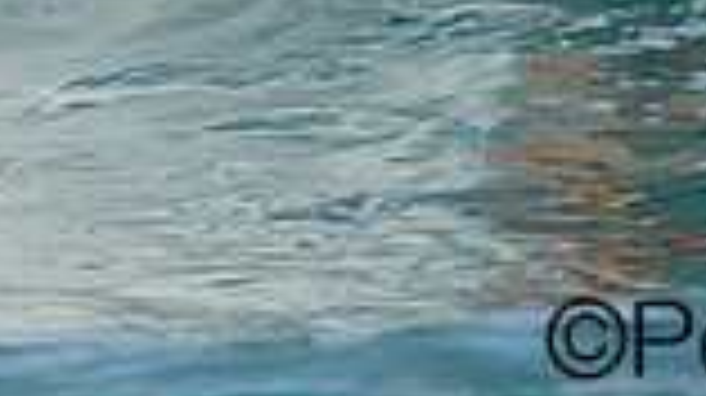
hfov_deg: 0.6
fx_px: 70834
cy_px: -595
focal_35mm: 3787
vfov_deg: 0.3
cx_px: 861
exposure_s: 1/1600
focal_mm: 700
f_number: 11
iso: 800
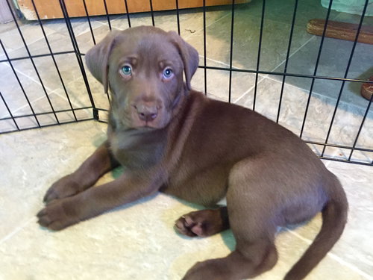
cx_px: 186
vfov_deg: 48.2
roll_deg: +3.2
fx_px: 312
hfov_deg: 61.7
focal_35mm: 29
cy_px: 140
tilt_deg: -42.0
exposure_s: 1/15
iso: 250
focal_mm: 4.15
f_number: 2.2
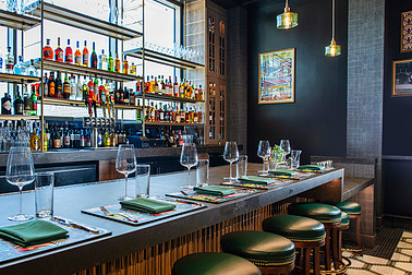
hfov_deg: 59.6
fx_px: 343
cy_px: 146
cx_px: 119
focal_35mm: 30
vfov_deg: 43.6
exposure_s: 1/30
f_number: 6.3
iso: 250
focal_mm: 19
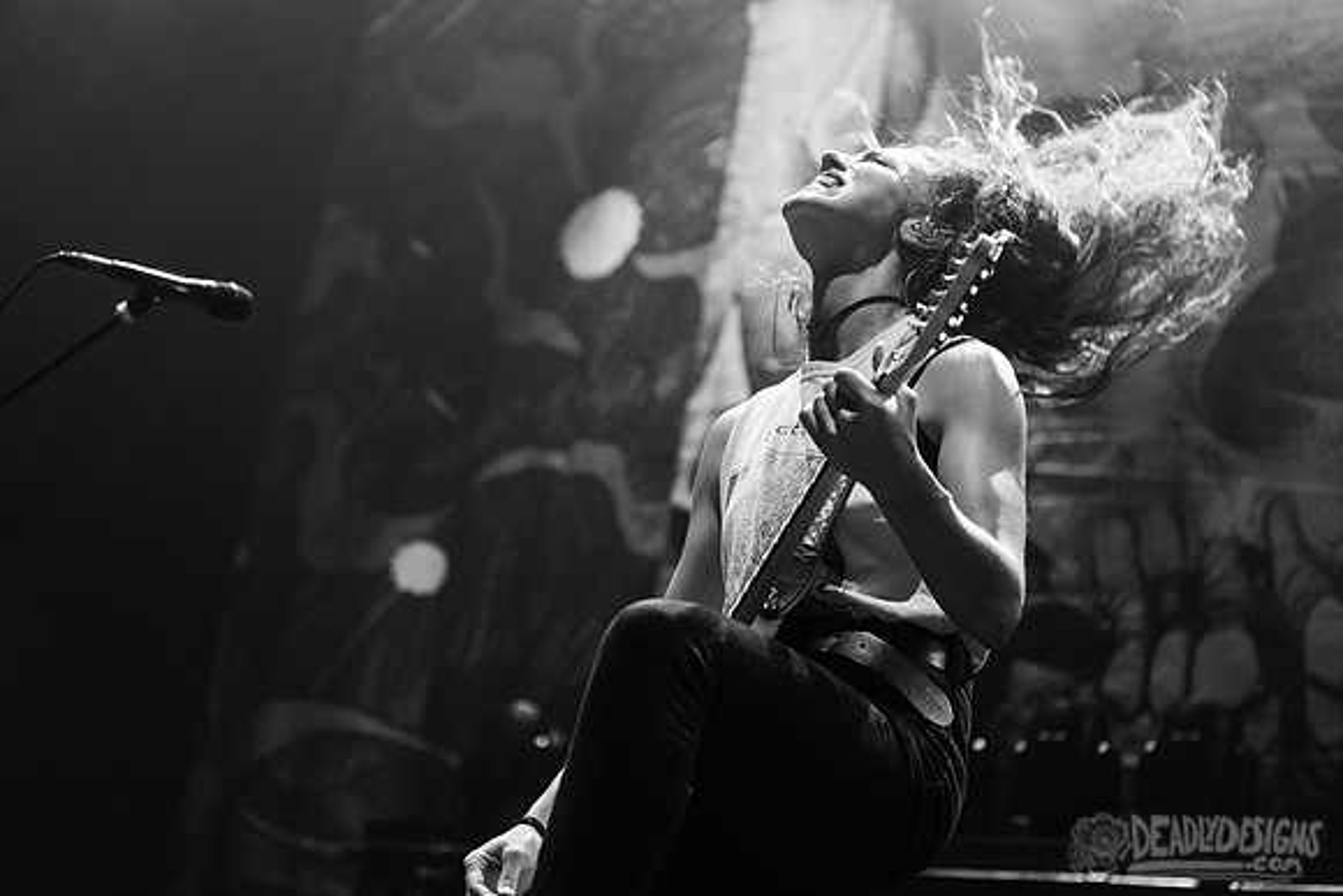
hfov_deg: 30.7
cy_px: 423
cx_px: 634
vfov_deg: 20.8
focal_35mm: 66
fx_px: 2444
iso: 3200
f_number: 3.2
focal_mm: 62
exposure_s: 1/500
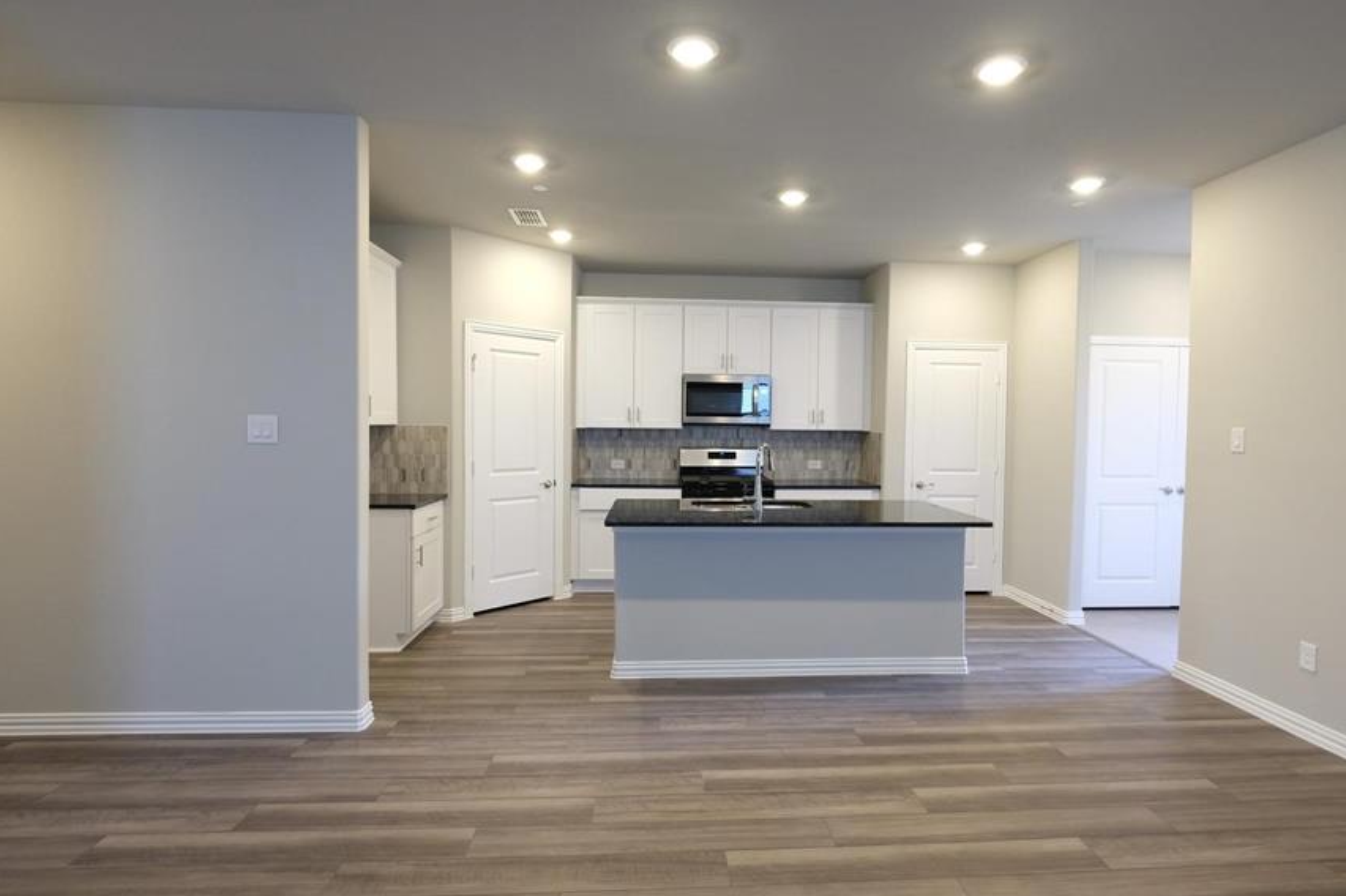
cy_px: 450
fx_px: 673
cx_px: 702
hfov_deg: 90.0
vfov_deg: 67.3
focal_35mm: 18
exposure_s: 1/27
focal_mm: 10
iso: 800
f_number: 4
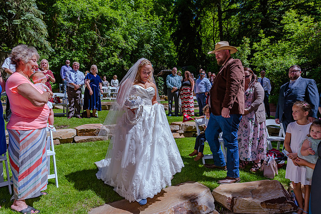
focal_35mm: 24
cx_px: 160
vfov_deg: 53.2
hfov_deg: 73.7
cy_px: 107
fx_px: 214
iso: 160
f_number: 6.3
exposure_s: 1/500
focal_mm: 24
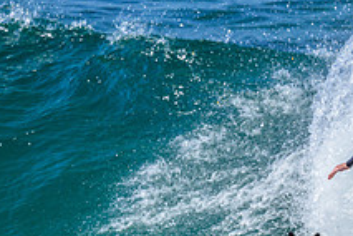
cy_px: 243
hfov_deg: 0.9
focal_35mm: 2174
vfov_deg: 0.6
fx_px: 21316
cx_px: 459
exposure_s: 1/2000
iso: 220
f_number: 6.3
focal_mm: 800
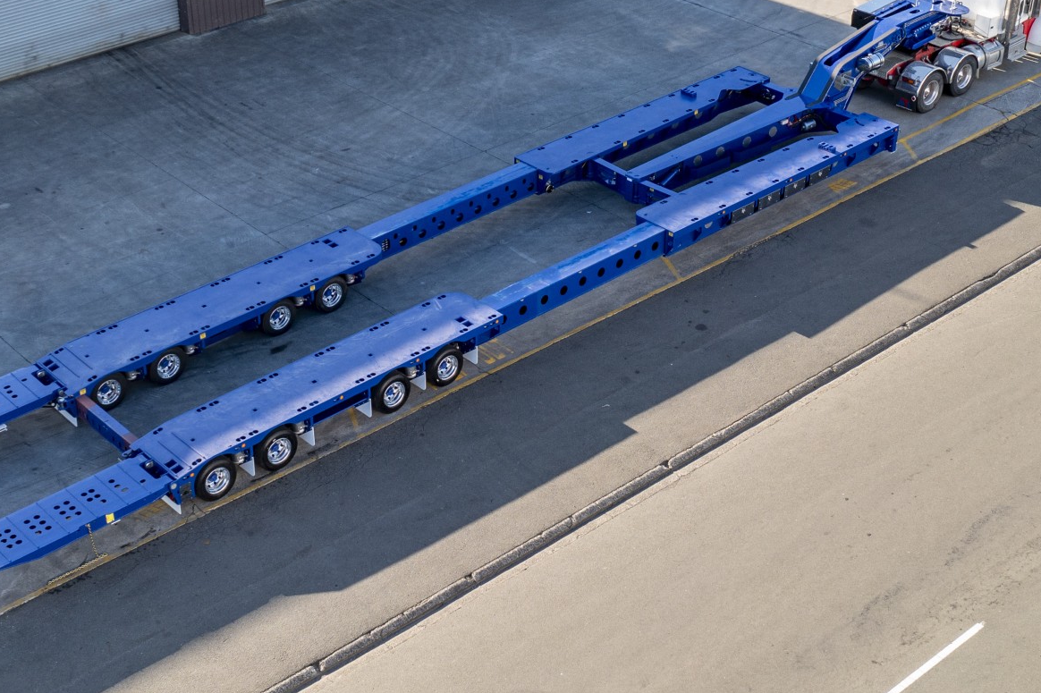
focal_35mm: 39
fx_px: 1127
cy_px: 249
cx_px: 449
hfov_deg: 49.4
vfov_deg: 34.0
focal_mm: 10.26
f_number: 4.5
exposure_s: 1/120
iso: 100
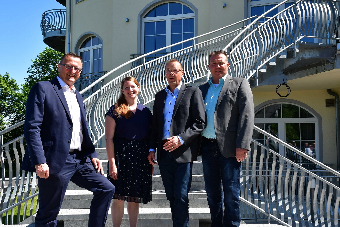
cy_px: 114
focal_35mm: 40
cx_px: 170
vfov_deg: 33.4
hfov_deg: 48.5
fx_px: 378
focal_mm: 27
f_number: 10
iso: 360
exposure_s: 1/250
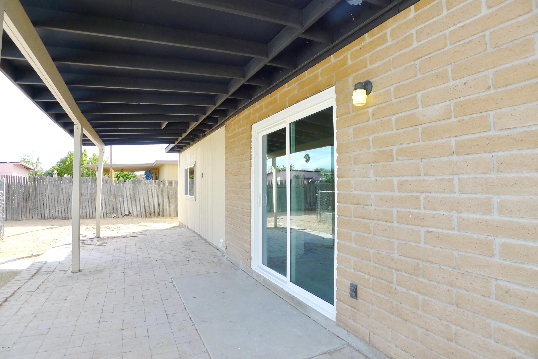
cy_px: 180
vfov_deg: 53.2
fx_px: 359
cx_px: 269
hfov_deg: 73.7
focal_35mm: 24
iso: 80
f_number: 2.8
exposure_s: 1/400
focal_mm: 5.1
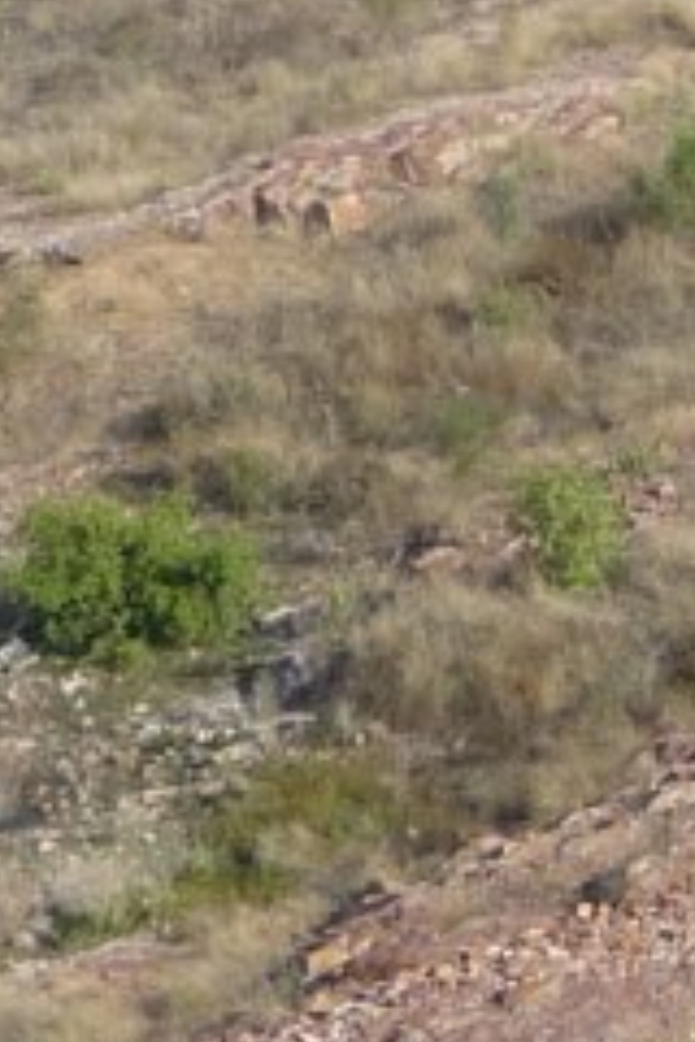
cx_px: 921
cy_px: 247
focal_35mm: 161
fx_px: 4662
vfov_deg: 12.7
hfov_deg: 8.4
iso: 100
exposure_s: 1/800
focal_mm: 4.5
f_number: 4
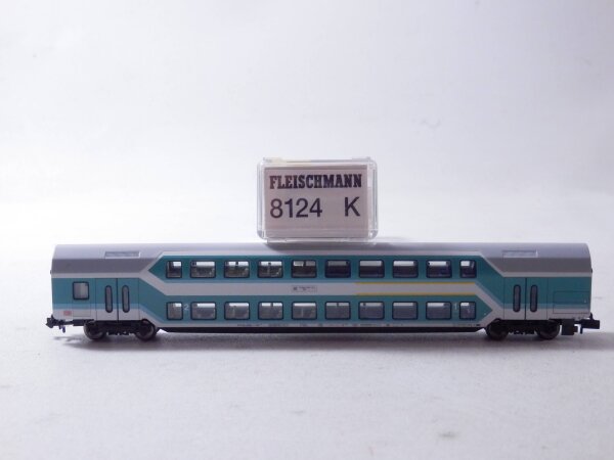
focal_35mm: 66
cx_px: 307
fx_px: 1171
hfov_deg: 29.4
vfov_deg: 22.3
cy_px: 230
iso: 640
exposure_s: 1/160
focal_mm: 11.9
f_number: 4.4
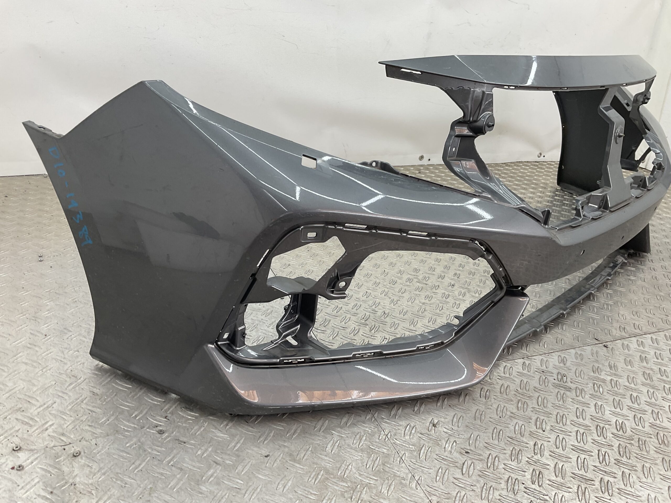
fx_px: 562
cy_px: 252
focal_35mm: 29
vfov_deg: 48.2
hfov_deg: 61.7
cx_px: 336
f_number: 1.8
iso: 25
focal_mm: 3
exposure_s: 1/100
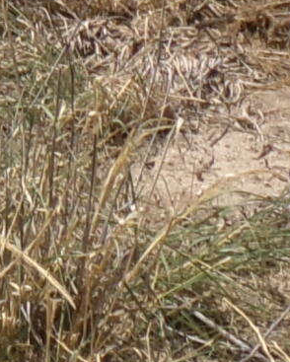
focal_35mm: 295
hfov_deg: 4.9
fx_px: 3162
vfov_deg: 6.2
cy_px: -610
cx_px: -717
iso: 100
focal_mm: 6.6
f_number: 11.85
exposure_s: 1/150
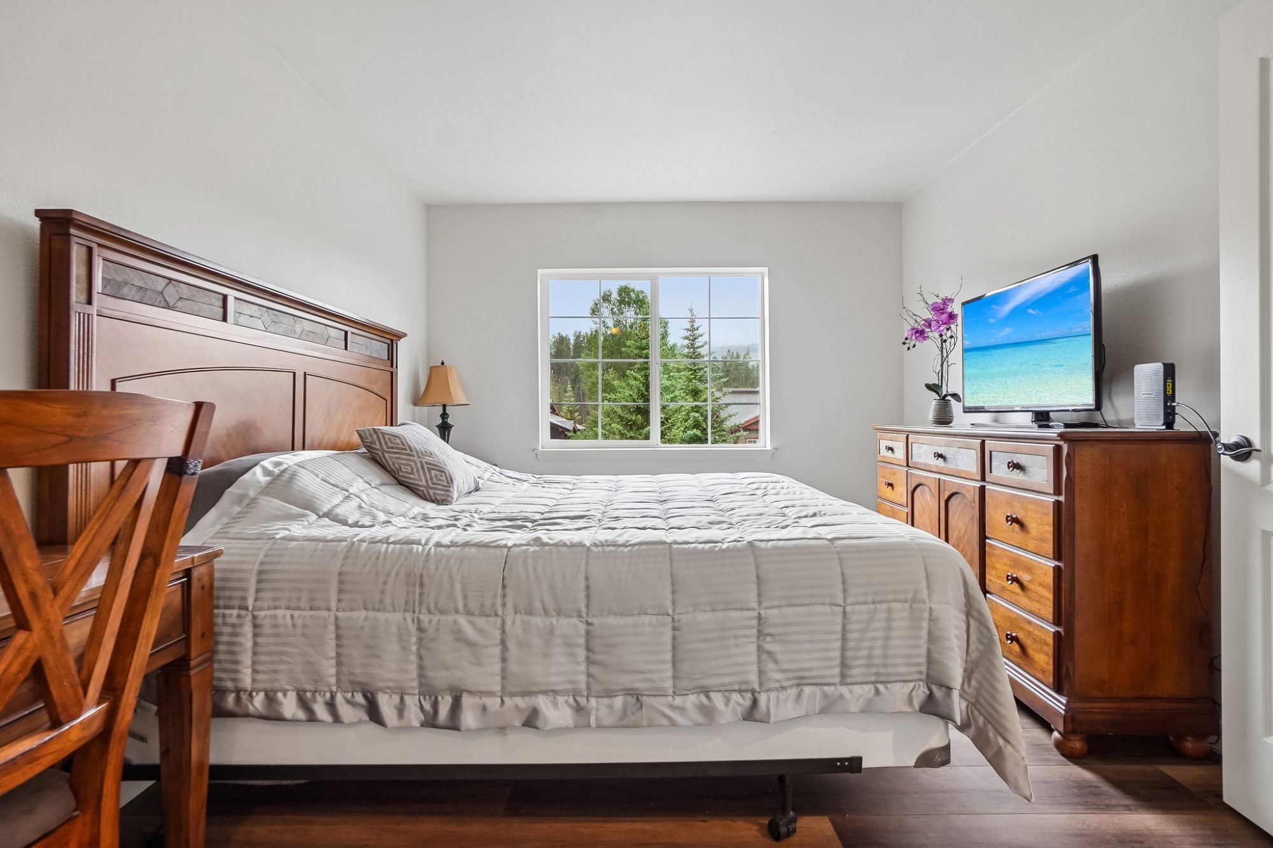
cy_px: 424
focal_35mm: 18
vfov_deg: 67.4
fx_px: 636
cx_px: 636
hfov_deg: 90.0
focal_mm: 12
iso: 400
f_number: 8
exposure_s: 1/25
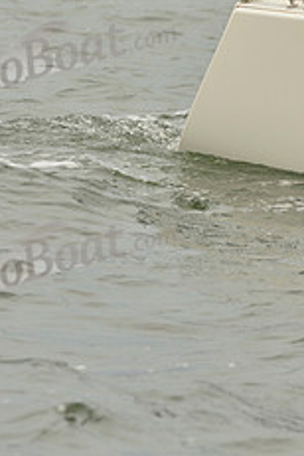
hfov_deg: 2.7
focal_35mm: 502
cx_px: 279
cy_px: -67
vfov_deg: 4.1
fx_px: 6358
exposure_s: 1/800
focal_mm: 200
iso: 400
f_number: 6.3
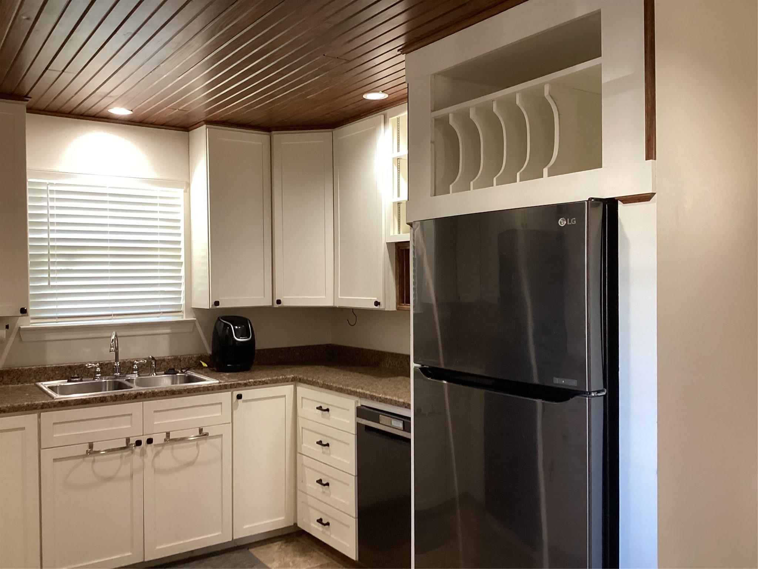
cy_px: 284
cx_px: 379
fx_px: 679
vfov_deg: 45.4
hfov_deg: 58.4
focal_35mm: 31
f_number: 2.4
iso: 200
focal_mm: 3.3
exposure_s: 1/60
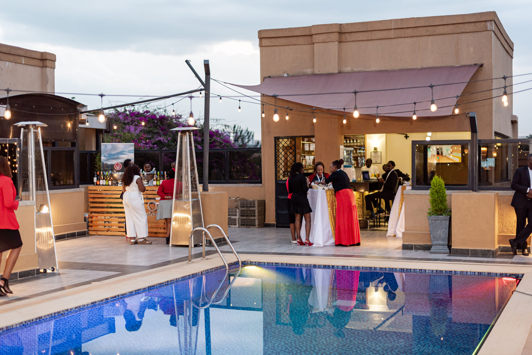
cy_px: 178
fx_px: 739
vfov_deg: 27.0
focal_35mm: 50
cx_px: 266
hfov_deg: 39.6
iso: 320
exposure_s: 1/200
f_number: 1.8
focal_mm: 50
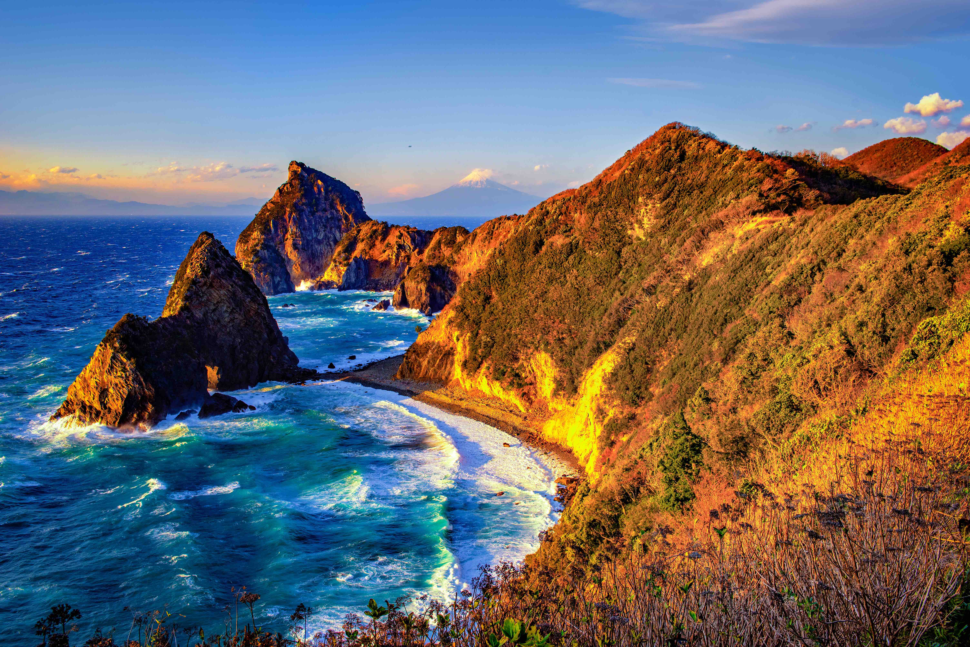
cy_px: 324
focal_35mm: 32
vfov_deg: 41.1
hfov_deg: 58.7
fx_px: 863
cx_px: 485
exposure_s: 1/125
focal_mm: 32
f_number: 8
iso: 200
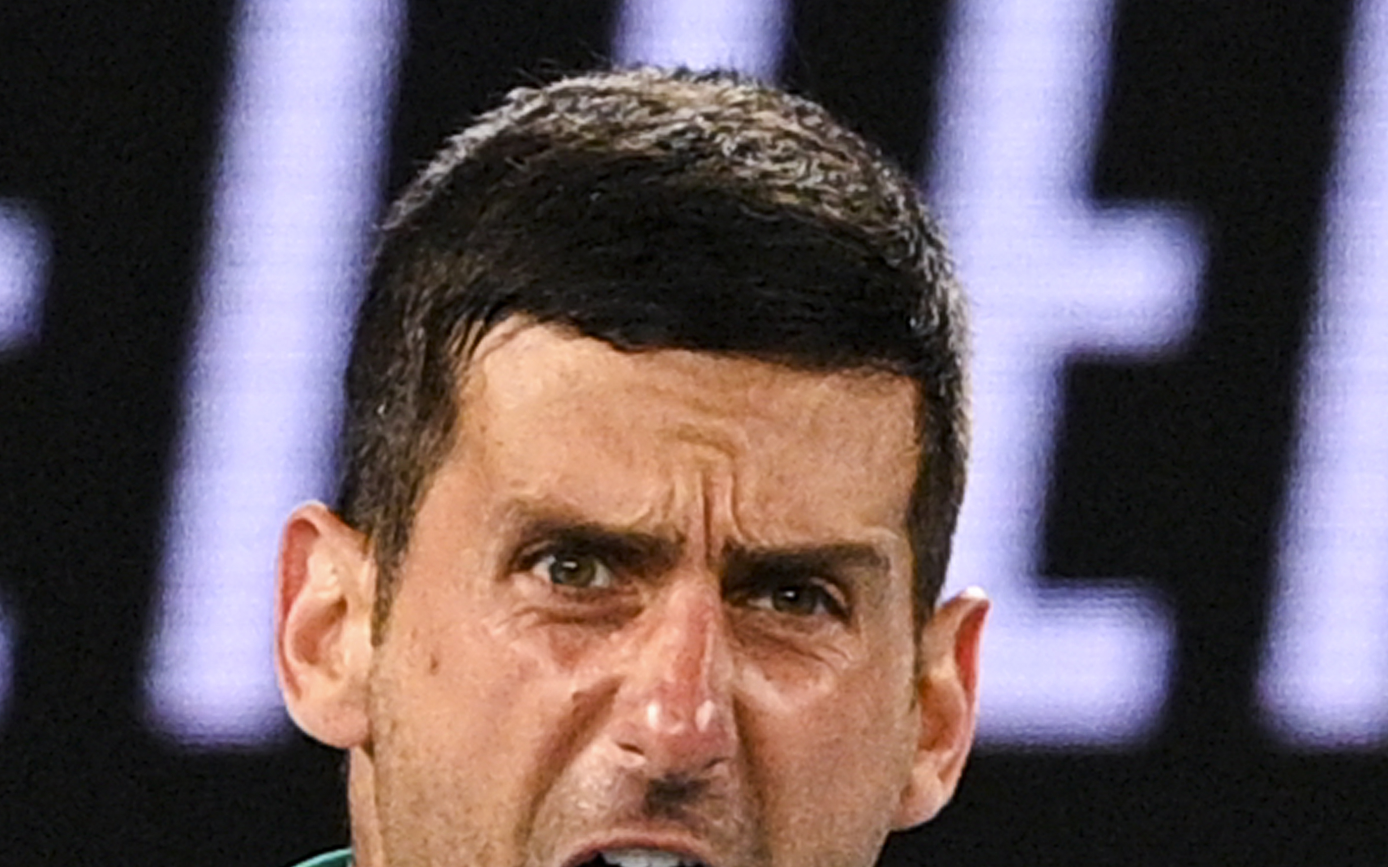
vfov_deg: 2.3
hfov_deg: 3.6
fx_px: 21864
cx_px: 539
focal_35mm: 578
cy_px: 652
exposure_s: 1/1600
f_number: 4
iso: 4000
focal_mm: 280
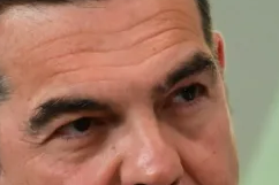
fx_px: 9851
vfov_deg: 1.1
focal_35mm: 1272
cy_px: 187
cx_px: 148
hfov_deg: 1.6
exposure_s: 1/400
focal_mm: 200
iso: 8000
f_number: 4.5
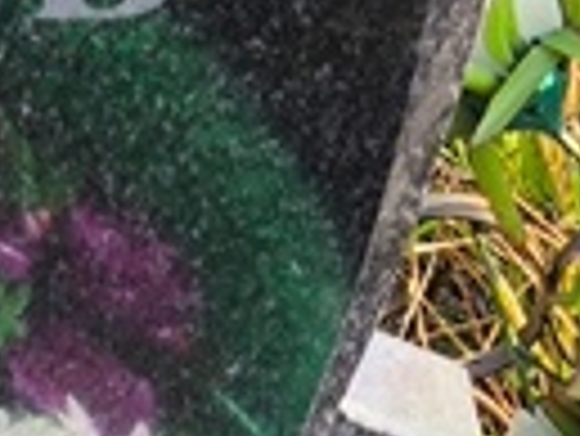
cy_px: 499
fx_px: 5199
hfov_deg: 6.2
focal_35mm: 310
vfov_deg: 4.8
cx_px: -690
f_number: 1.7
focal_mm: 4.71
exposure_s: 1/550
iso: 50
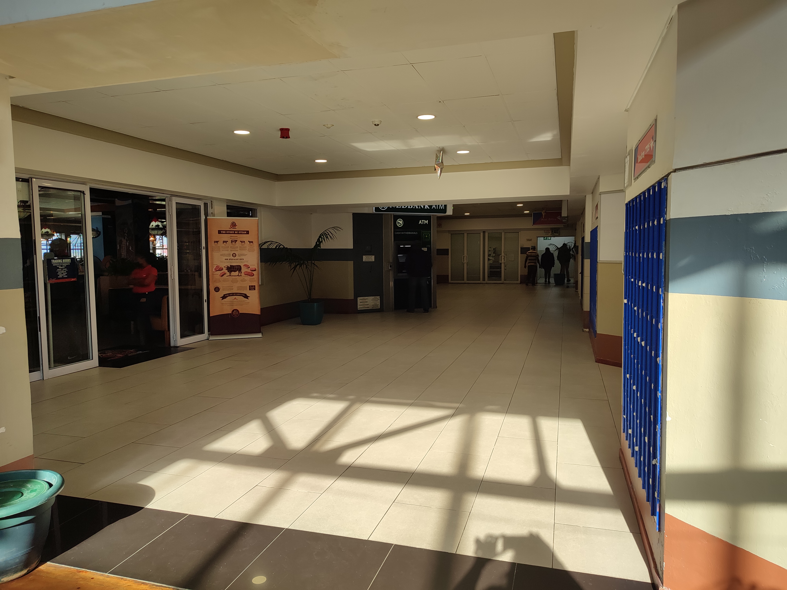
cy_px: 295
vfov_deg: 56.8
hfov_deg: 71.6
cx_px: 394
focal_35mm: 24
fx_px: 546
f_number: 1.89
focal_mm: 5.89
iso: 50
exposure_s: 1/197
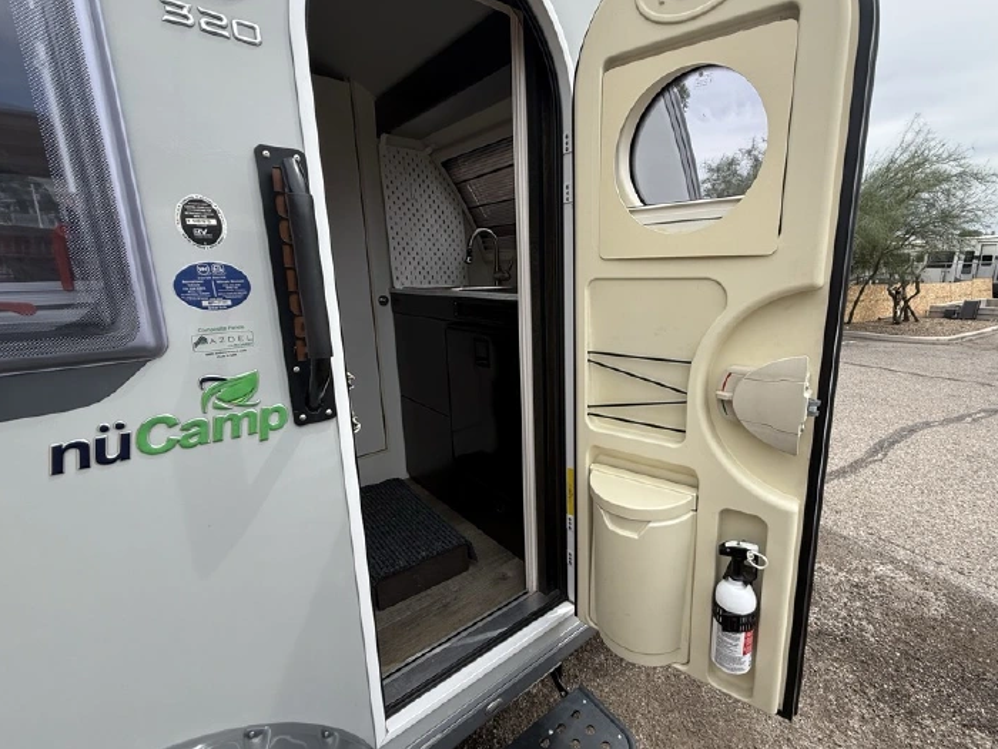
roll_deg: +0.6
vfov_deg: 78.1
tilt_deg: -10.8
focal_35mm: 16
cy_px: 370
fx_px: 461
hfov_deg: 94.1
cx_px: 556
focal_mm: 2.22
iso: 50
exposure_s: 1/942
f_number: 2.2
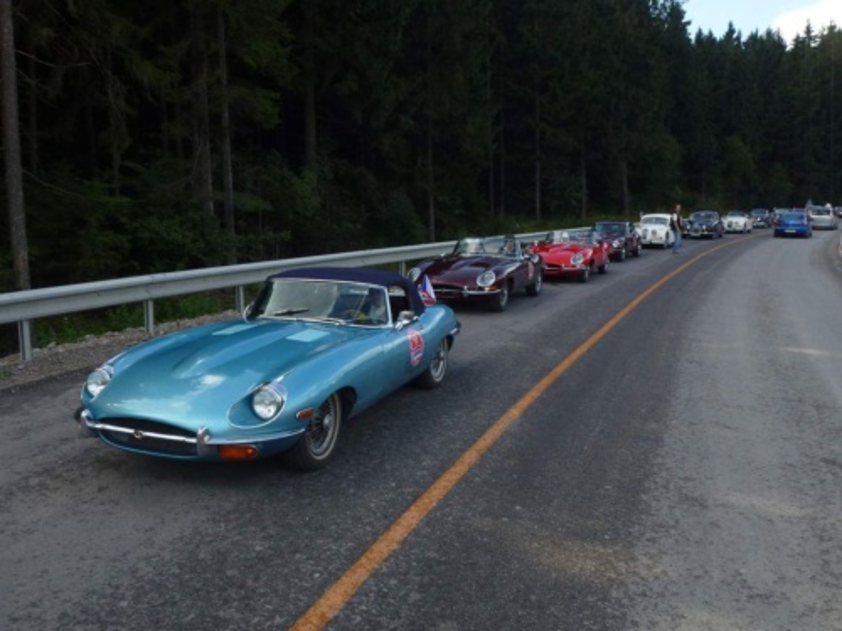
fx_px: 730
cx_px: 421
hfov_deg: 60.0
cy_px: 316
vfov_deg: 46.8
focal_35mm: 30
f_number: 4
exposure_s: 1/320
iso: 100
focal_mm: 5.4
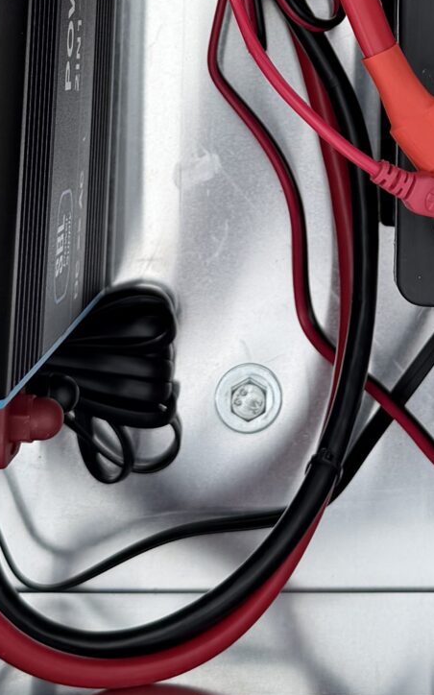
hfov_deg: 14.4
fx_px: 1705
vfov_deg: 21.6
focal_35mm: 90
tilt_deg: -84.0
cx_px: 392
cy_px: -107
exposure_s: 1/2525
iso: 80
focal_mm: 6.76
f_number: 1.78
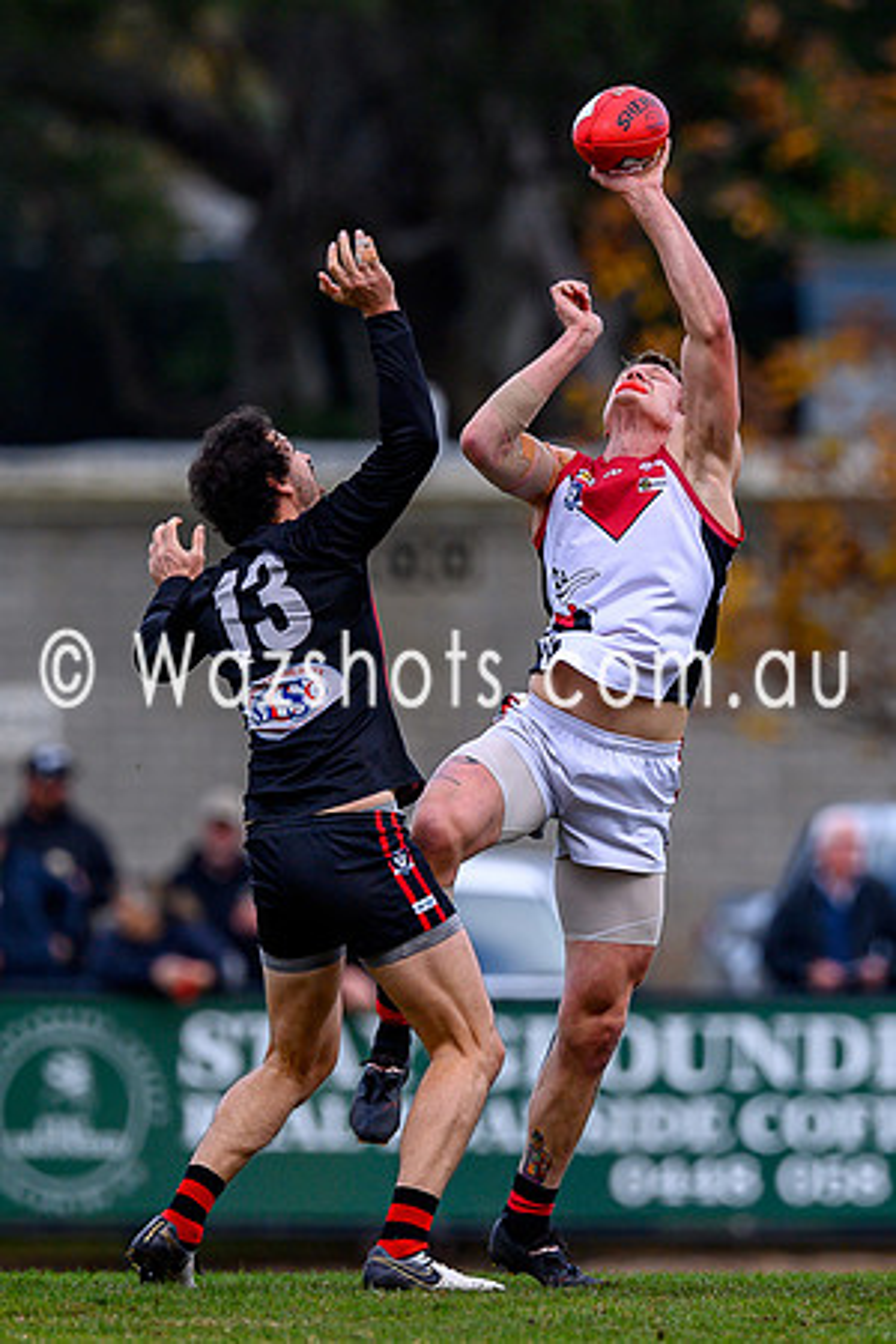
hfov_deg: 1.2
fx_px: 43517
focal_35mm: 1166
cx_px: 596
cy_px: 623
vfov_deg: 1.8
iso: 360
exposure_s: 1/1250
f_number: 4
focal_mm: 500
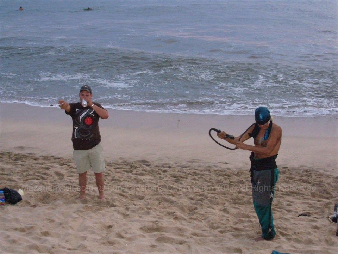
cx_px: 169
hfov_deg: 30.3
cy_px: 127
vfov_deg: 22.9
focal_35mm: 64
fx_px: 625
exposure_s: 1/166
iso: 200
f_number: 3.4
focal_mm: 10.5
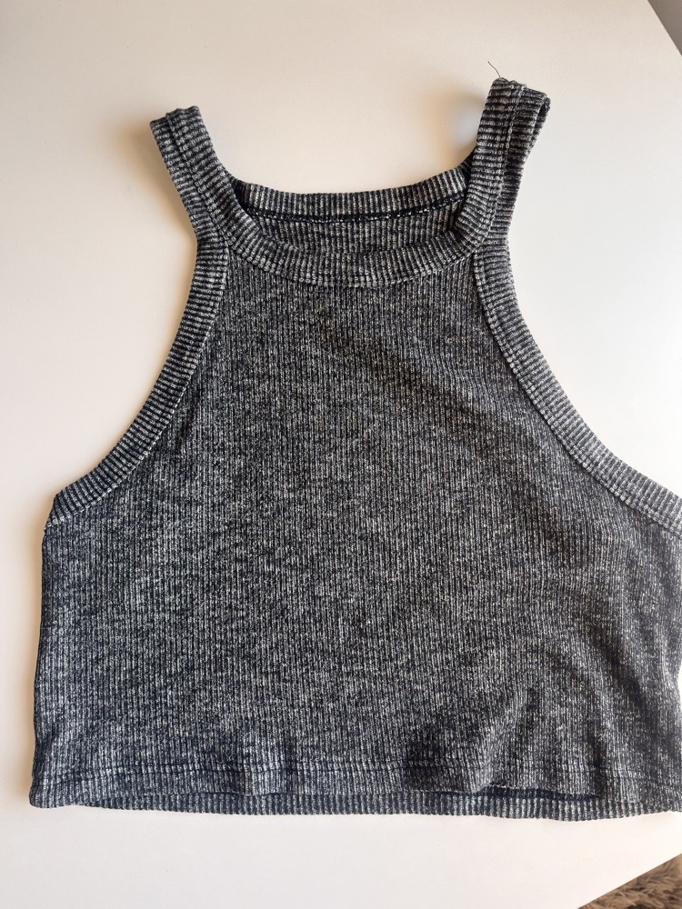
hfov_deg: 53.1
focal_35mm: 26
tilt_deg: -85.9
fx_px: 683
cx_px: 341
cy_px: 454
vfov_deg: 67.3
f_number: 1.6
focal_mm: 5.1
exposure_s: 1/121
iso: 125
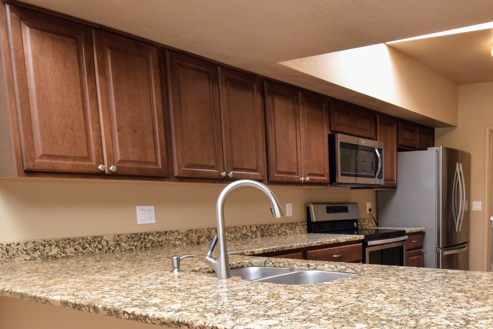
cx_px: 401
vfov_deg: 38.1
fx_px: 452
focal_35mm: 33
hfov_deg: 53.1
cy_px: 276
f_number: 9
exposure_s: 1/25
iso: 400
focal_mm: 12
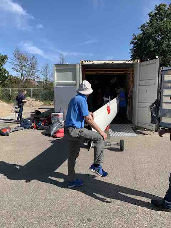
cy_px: 114
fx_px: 171
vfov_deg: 67.3
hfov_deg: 53.1
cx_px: 86
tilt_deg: -7.2
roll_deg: -0.2
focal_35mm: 26
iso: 25
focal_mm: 4.25
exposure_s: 1/1880
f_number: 1.8
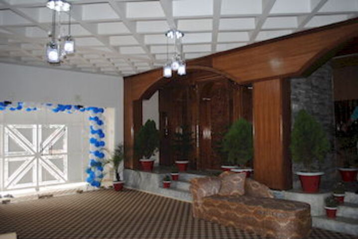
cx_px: 179
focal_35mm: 30
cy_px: 120
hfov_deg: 61.9
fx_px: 298
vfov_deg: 43.6
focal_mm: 20
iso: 200
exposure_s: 1/60
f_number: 3.8
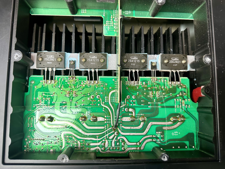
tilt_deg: -82.8
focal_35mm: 24
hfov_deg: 71.6
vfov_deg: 56.8
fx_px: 156
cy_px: 84
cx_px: 112
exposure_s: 1/100
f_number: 1.78
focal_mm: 6.86
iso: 200
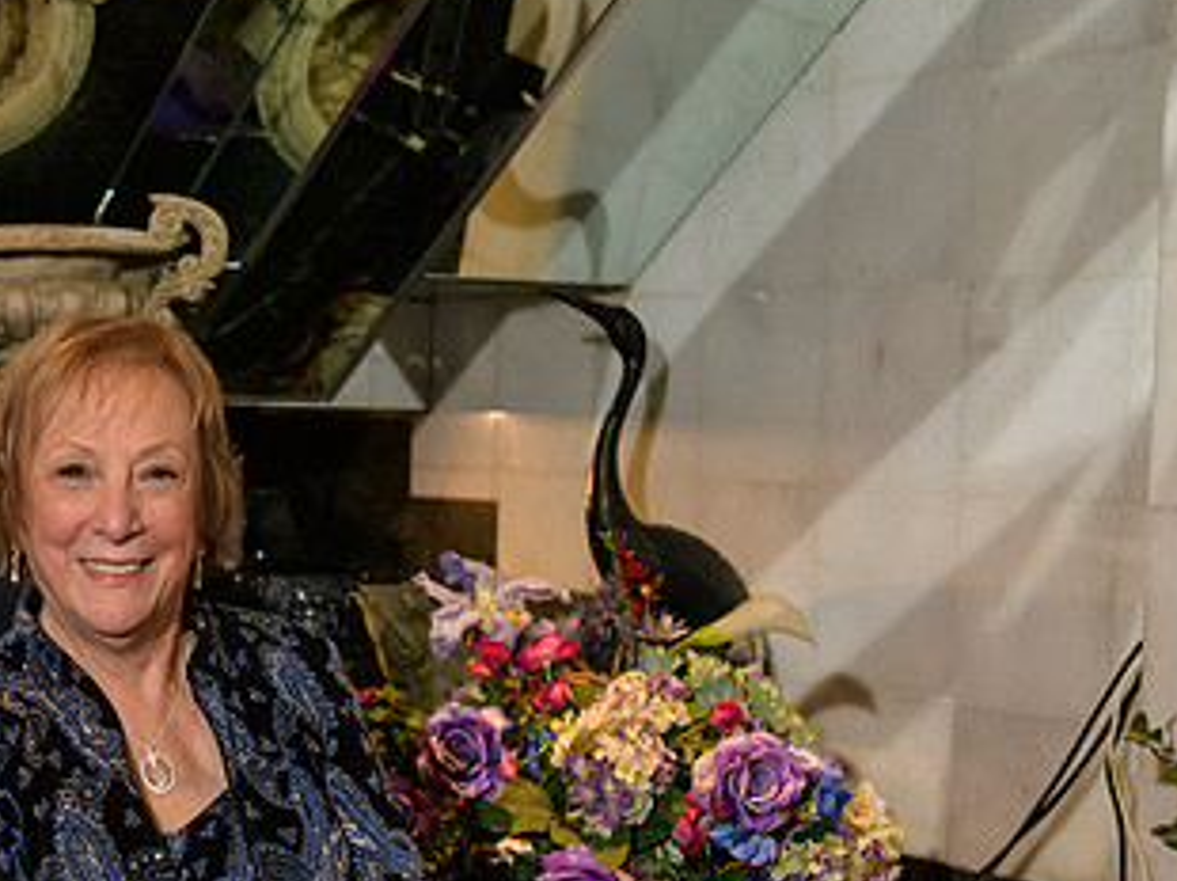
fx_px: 2752
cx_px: 224
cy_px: 617
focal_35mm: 81
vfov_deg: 18.1
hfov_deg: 23.8
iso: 1000
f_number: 5
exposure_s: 1/125
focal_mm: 45
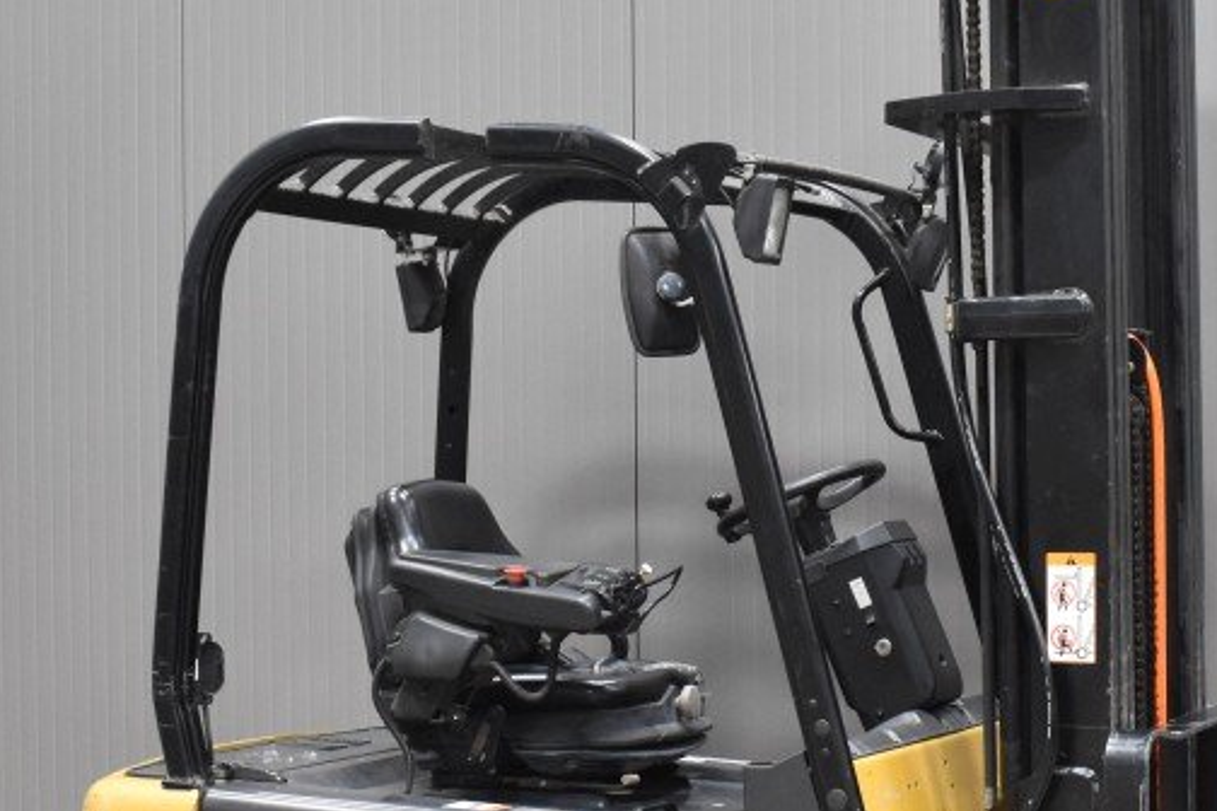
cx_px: 838
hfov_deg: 24.6
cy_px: 519
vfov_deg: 16.6
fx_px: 2778
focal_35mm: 82
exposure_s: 1/25
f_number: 5.6
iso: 1600
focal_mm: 23
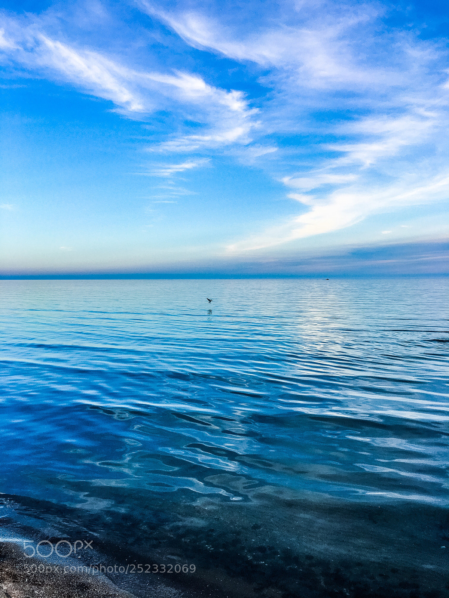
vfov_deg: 61.7
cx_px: 224
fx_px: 502
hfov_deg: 48.2
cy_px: 299
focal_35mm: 29
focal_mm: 4.15
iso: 25
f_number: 2.2
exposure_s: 1/269
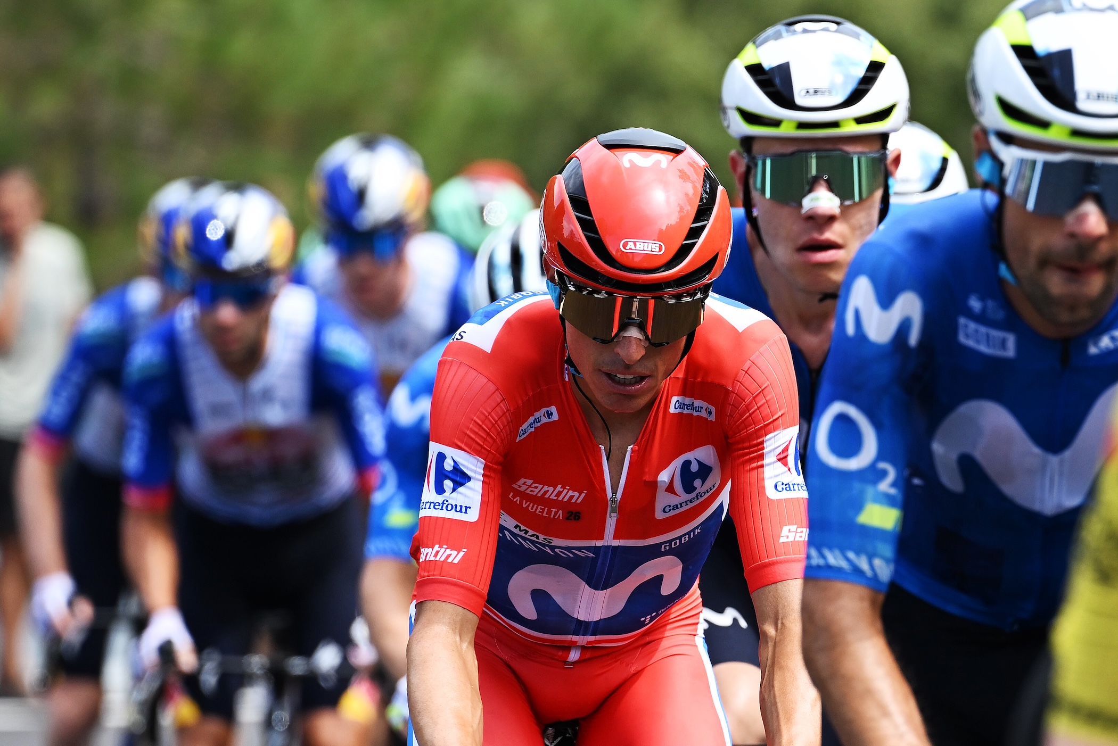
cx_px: 559
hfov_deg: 6.9
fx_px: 9320
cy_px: 373
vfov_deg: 4.6
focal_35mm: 300
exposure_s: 1/1000
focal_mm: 200
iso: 250
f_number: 3.5
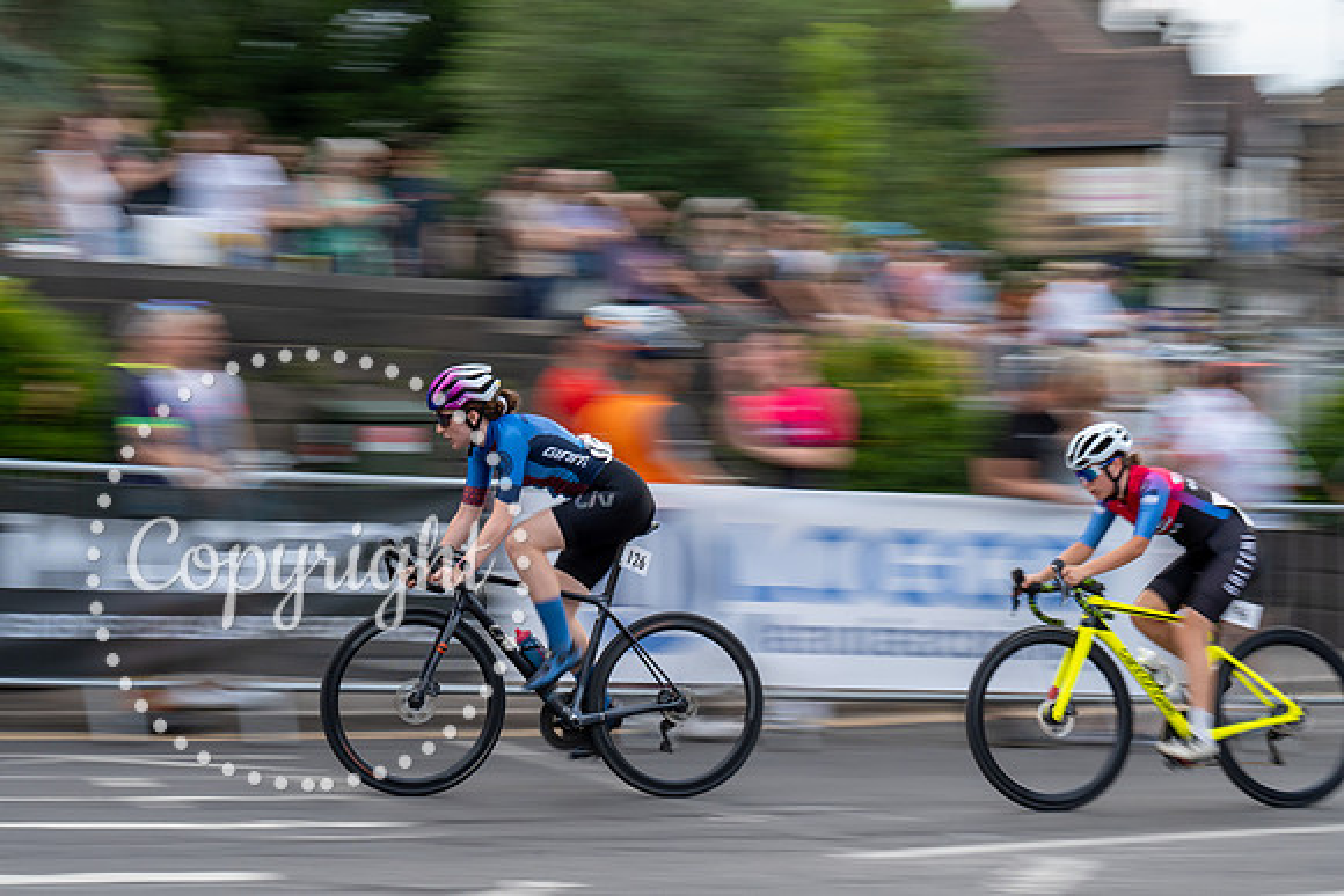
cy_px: 452
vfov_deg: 16.8
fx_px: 3043
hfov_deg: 24.9
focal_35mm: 81
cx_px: 583
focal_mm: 72
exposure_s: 1/50
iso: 500
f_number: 13
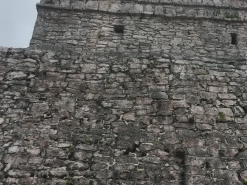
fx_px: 307
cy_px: 100
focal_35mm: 43
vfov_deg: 33.6
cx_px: 170
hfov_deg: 43.1
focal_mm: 4.15
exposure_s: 1/761
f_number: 2.2
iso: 25
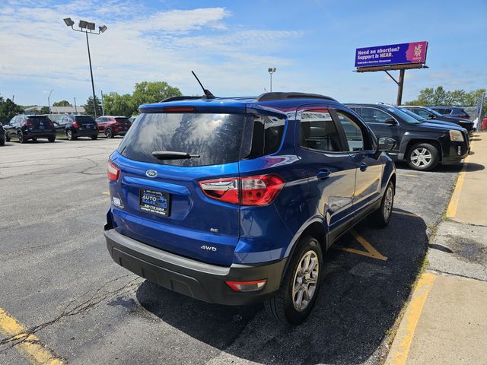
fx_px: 324
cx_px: 244
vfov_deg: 58.9
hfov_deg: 73.9
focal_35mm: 23
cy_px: 182
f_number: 1.7
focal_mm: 6.3
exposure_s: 1/955
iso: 12
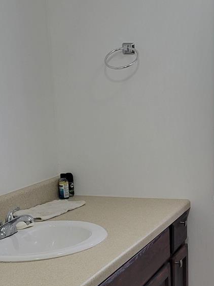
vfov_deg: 26.8
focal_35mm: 71
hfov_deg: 20.0
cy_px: 236
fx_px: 585
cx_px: 219
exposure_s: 1/120
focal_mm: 5.4
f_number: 1.8
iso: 160
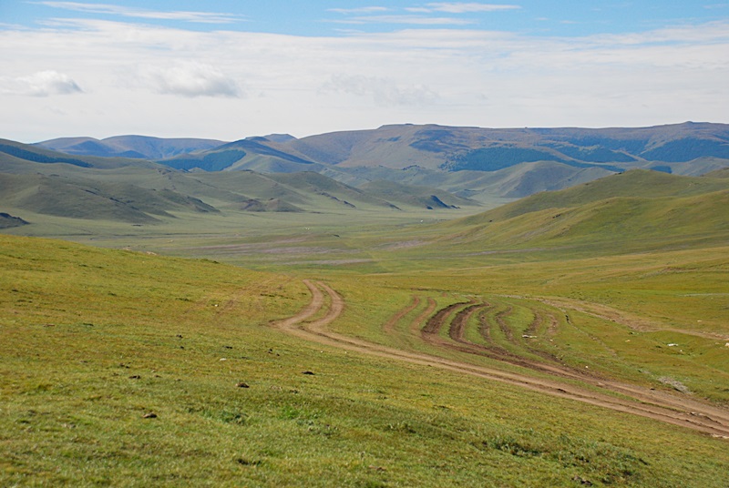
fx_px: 1338
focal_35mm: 66
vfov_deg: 20.7
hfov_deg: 30.5
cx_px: 364
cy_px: 244
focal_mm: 44
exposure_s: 1/2000
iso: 400
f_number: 5.6
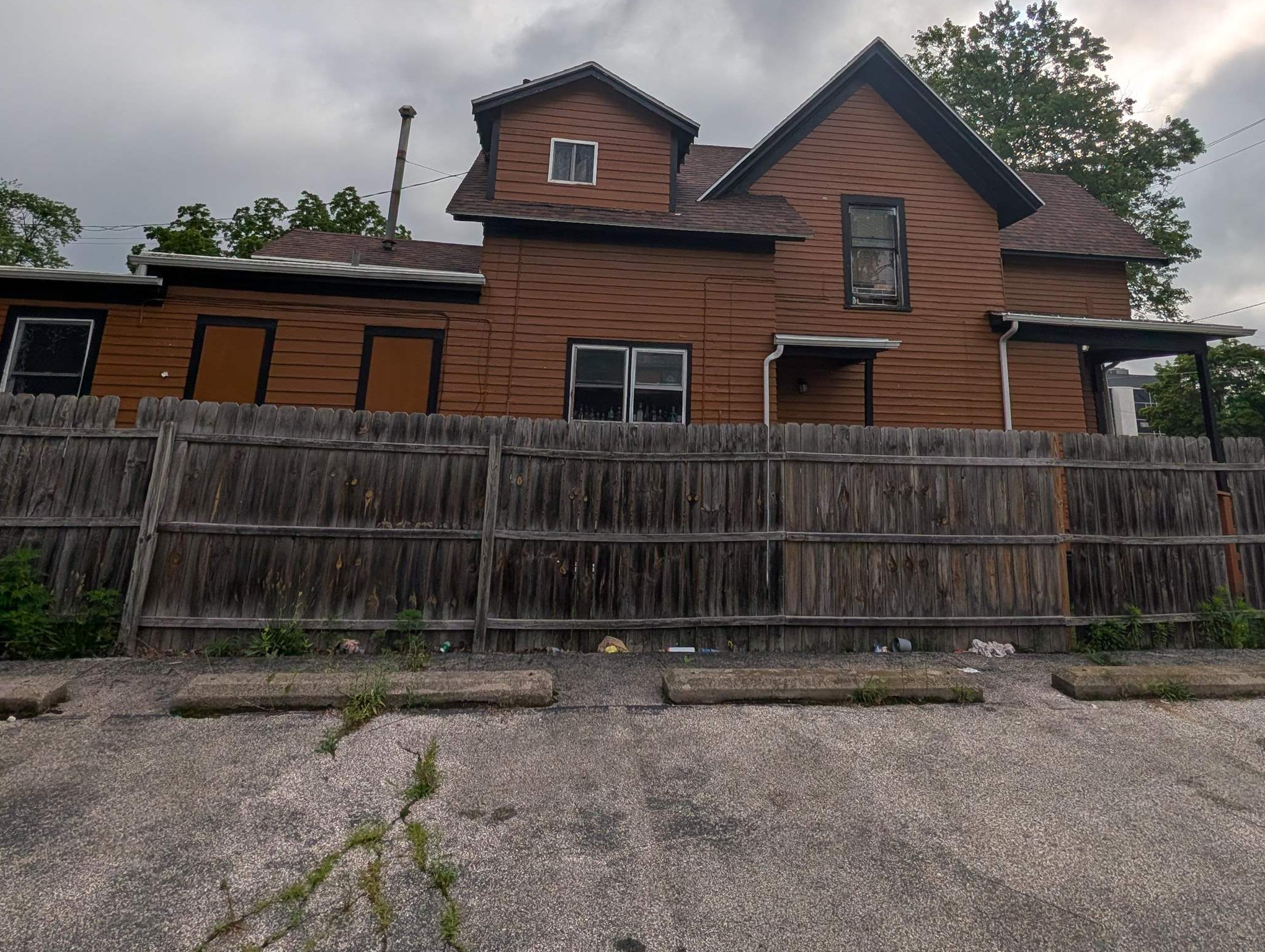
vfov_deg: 67.3
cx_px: 664
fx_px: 659
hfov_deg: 87.6
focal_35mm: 18
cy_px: 241
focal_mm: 2.02
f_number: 1.7
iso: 53
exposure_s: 1/8333
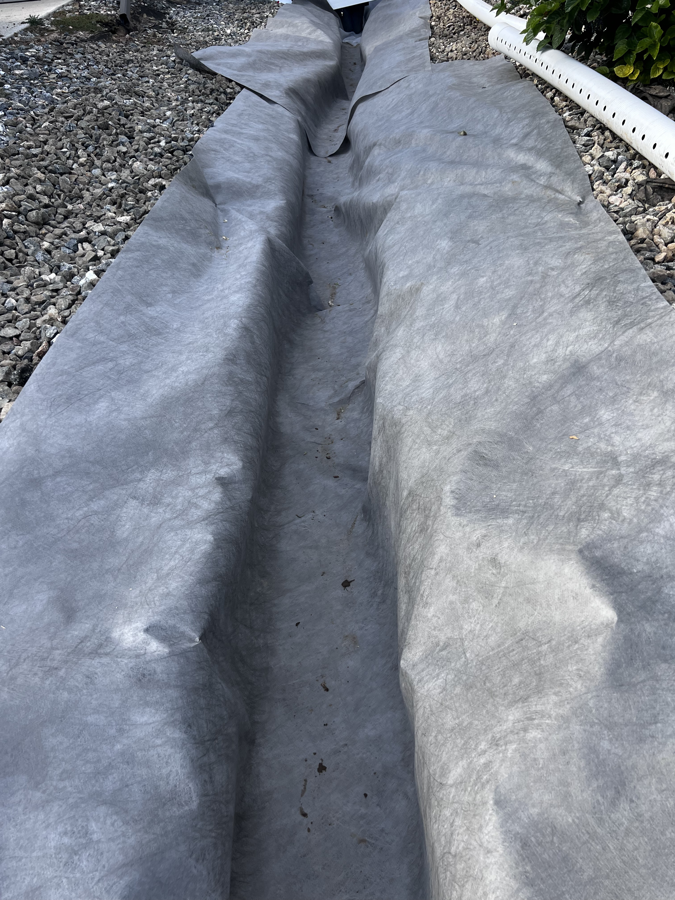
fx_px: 676
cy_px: 450
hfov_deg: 53.1
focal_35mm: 26
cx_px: 338
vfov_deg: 67.3
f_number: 1.5
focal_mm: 5.7
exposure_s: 1/733
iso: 50
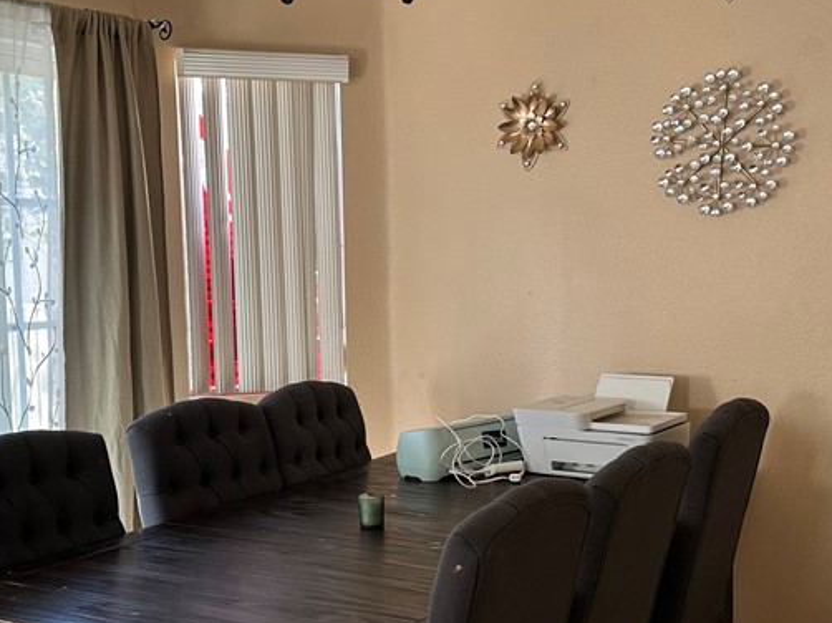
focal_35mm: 49
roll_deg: +0.9
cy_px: 379
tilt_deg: -6.8
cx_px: 438
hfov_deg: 38.9
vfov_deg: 29.6
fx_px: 1177
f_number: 1.78
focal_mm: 6.86
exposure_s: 1/60
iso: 125
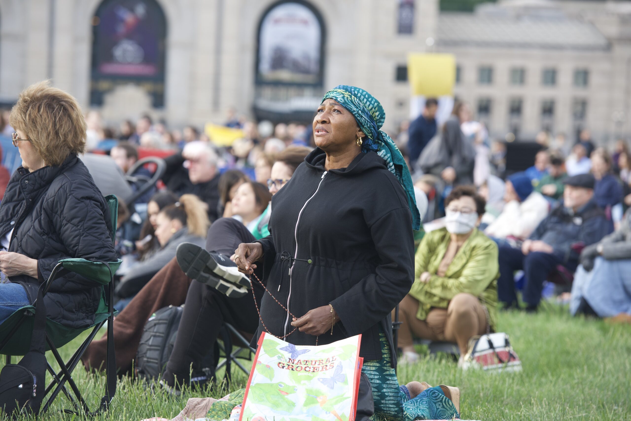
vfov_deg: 8.9
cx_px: 316
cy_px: 210
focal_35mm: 155
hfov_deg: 13.2
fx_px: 2718
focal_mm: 155
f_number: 4.5
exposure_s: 1/320
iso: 400
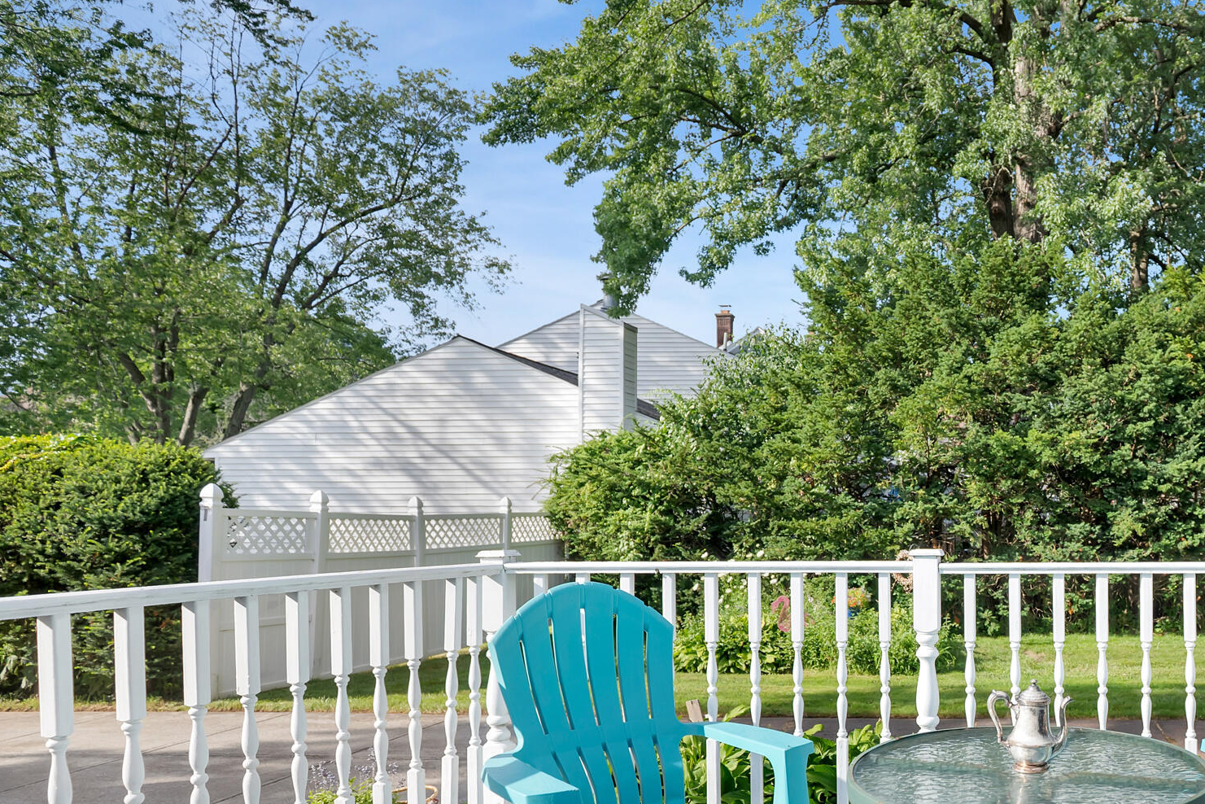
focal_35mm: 27
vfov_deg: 47.5
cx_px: 987
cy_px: 505
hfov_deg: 61.1
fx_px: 904
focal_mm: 16
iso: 250
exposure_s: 1/2000
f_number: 4
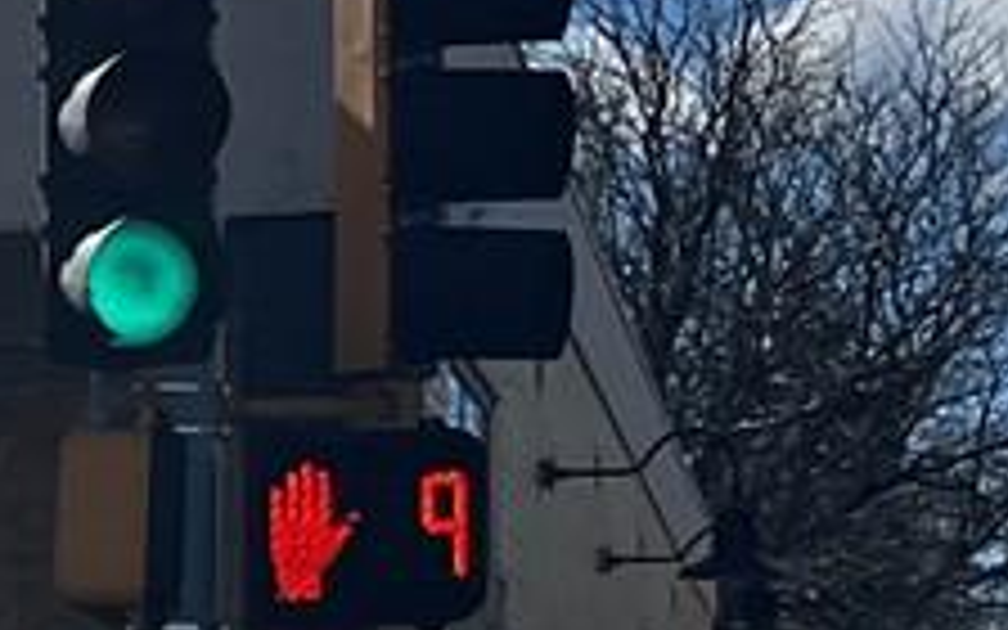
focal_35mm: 197
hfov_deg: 8.7
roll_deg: -0.2
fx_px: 5412
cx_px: -2070
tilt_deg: +0.9
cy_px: 832
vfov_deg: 6.6
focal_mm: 5.1
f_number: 1.6
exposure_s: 1/8403
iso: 50
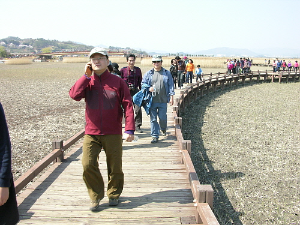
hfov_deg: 52.6
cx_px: 150
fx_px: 303
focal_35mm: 35
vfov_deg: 40.7
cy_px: 112
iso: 100
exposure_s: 1/108
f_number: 8
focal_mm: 8.9
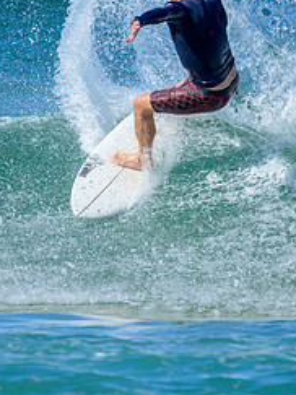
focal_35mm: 1840
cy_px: 186
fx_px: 20997
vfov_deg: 1.1
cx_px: 207
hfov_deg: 0.8
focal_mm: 800
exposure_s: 1/2500
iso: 400
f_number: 6.3
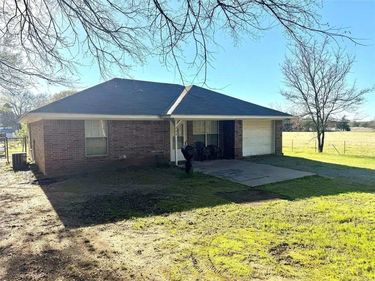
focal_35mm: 24
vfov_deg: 56.8
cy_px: 140
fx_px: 260
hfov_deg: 71.6
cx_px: 188
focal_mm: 6.76
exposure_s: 1/3802
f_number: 1.78
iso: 80
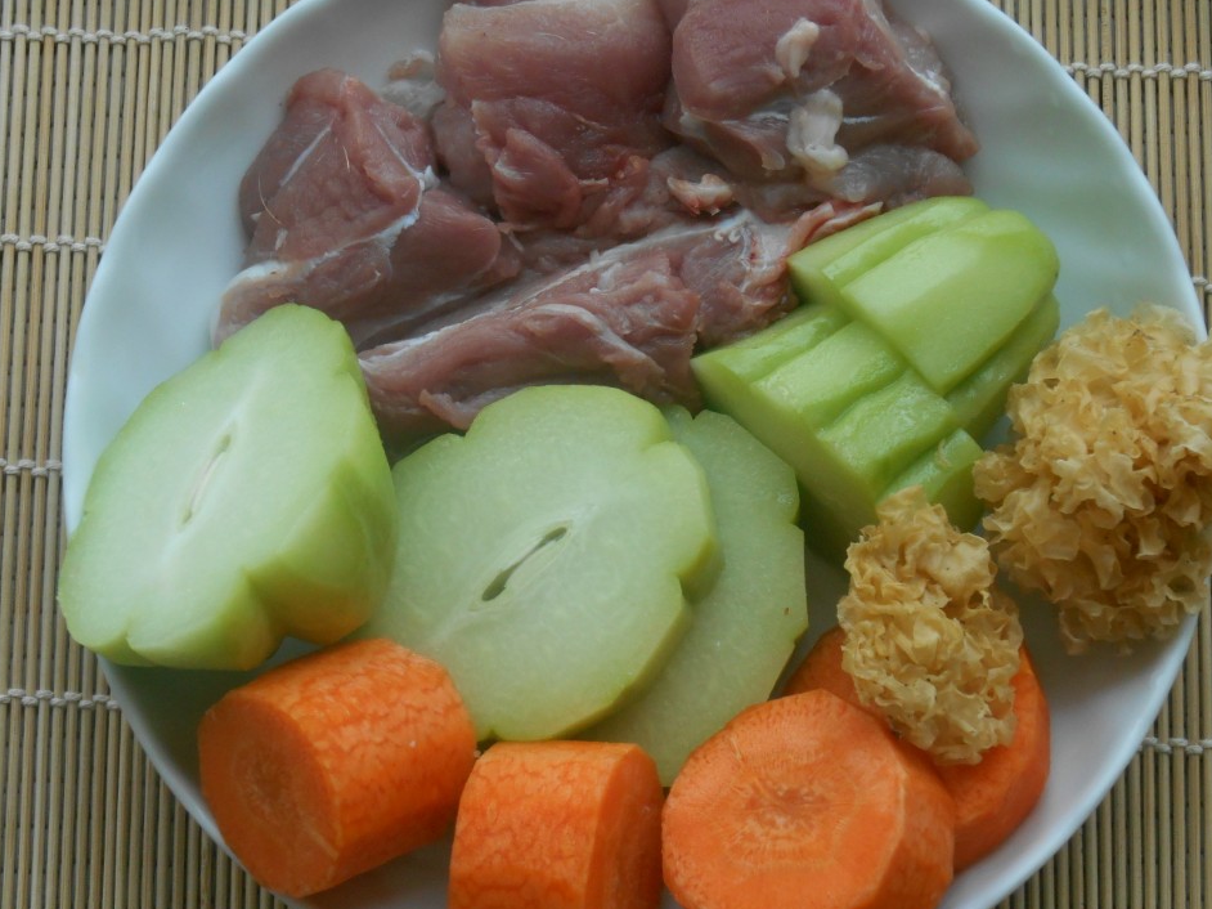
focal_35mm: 87
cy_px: 474
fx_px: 3045
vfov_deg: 17.0
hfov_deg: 22.5
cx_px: 648
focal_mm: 14.3
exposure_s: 1/250
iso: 220
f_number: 4.7
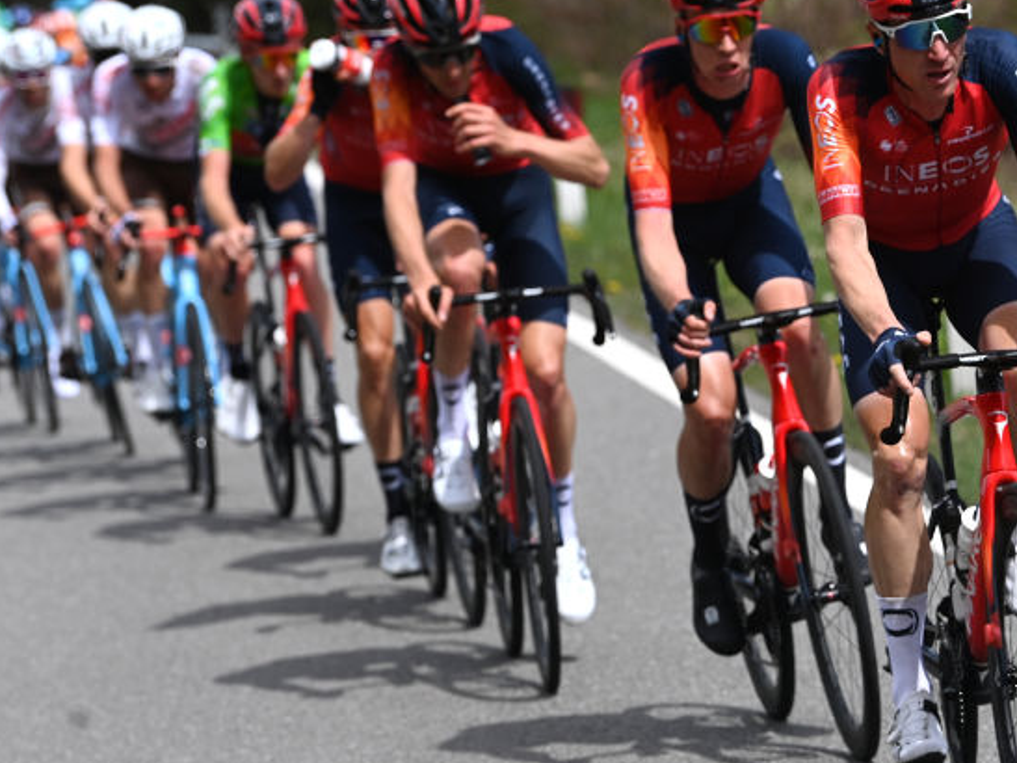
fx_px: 7666
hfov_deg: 7.6
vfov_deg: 5.7
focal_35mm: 261
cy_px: 444
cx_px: 868
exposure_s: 1/2500
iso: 320
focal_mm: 145
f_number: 5.6
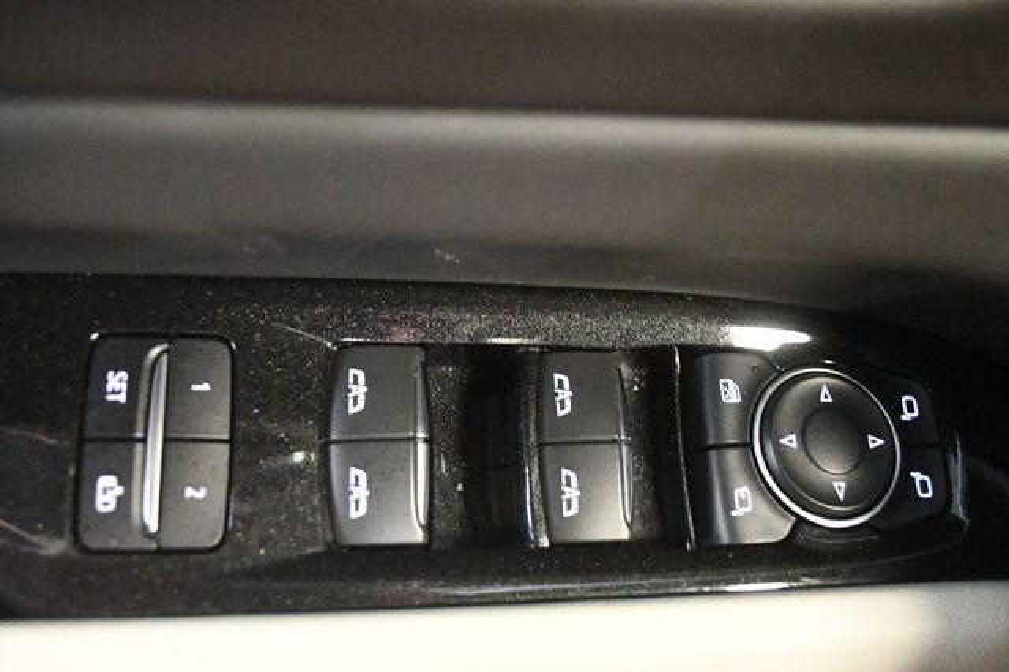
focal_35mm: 36
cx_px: 504
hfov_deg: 53.2
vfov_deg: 36.8
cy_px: 336
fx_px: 1008
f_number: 4
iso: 12800
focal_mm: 24
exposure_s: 1/50
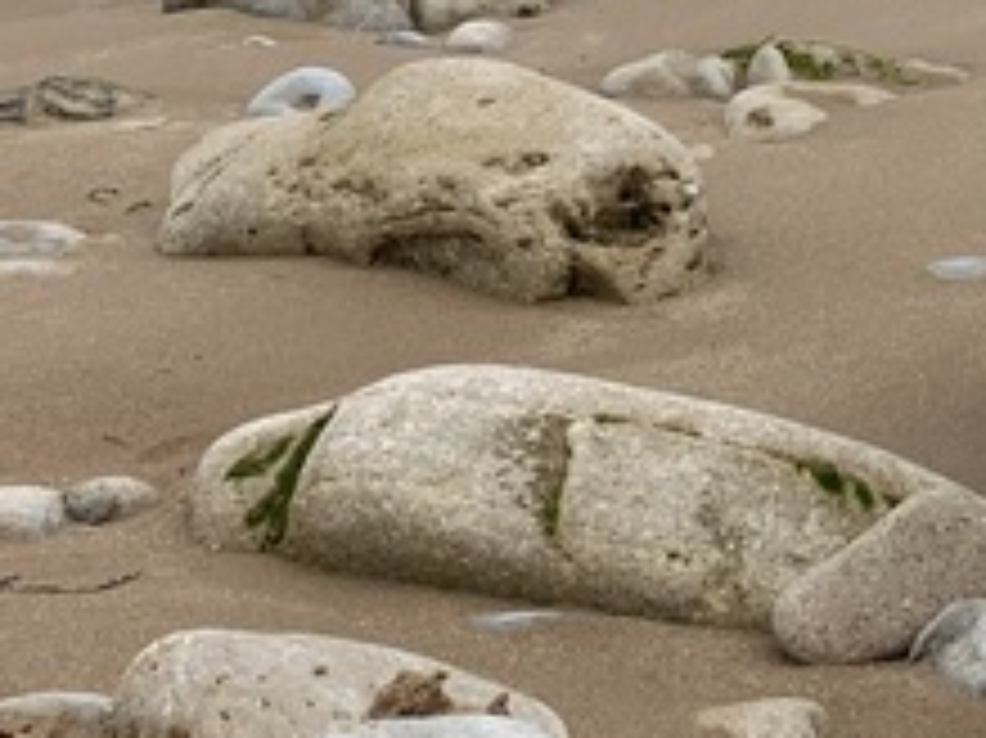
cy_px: -220
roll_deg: +0.2
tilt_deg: -9.7
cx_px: 1252
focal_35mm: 95
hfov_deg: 19.2
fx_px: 2704
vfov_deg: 14.9
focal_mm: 4.25
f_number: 1.8
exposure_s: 1/808
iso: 25
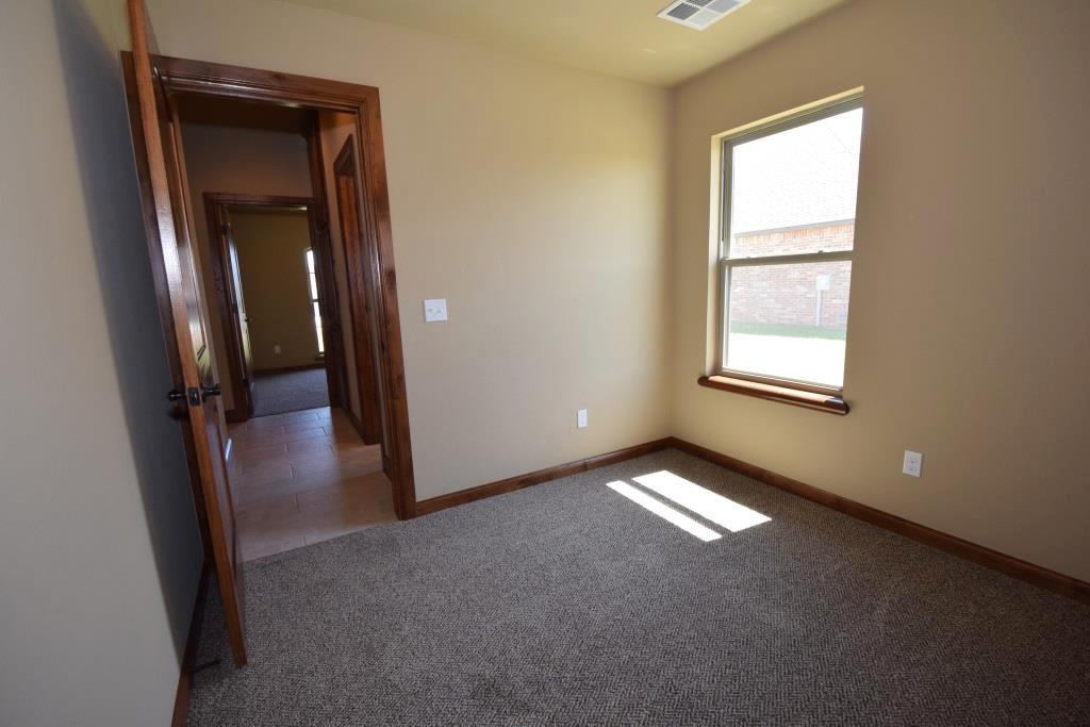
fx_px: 454
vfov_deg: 77.3
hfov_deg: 100.4
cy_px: 364
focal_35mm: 15
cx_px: 545
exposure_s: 1/125
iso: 720
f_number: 5.6
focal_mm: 10
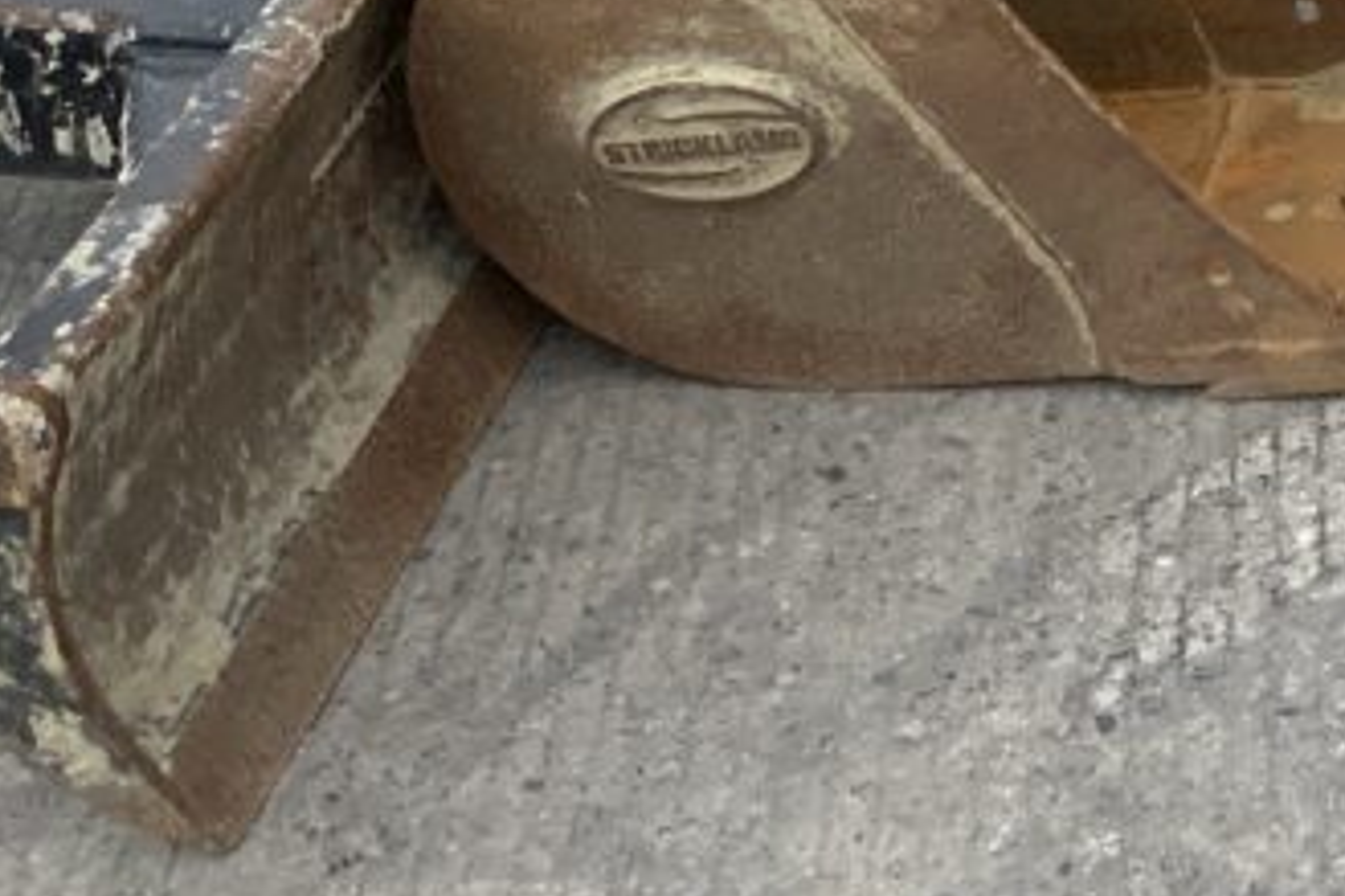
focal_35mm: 94
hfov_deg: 18.8
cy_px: 33
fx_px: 3510
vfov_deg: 14.3
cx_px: 2077
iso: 16
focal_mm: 3
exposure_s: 1/599
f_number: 1.8
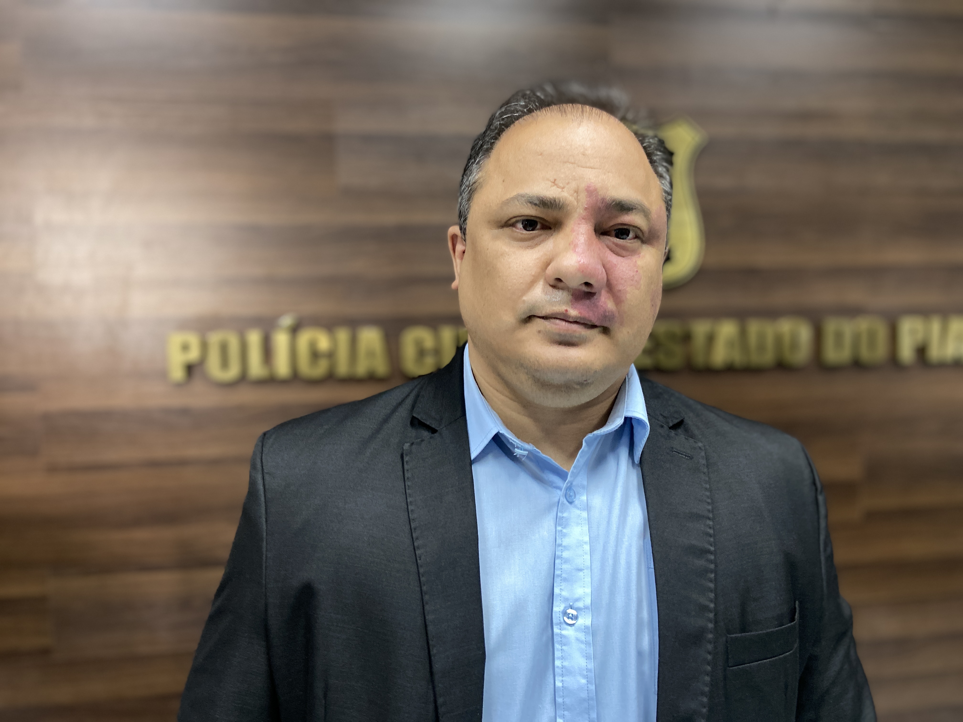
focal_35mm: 26
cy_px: 361
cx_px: 482
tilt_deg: -5.6
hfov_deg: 67.3
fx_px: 723
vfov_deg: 53.1
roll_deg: +1.8
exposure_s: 1/60
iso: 400
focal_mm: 4.25
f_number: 1.8
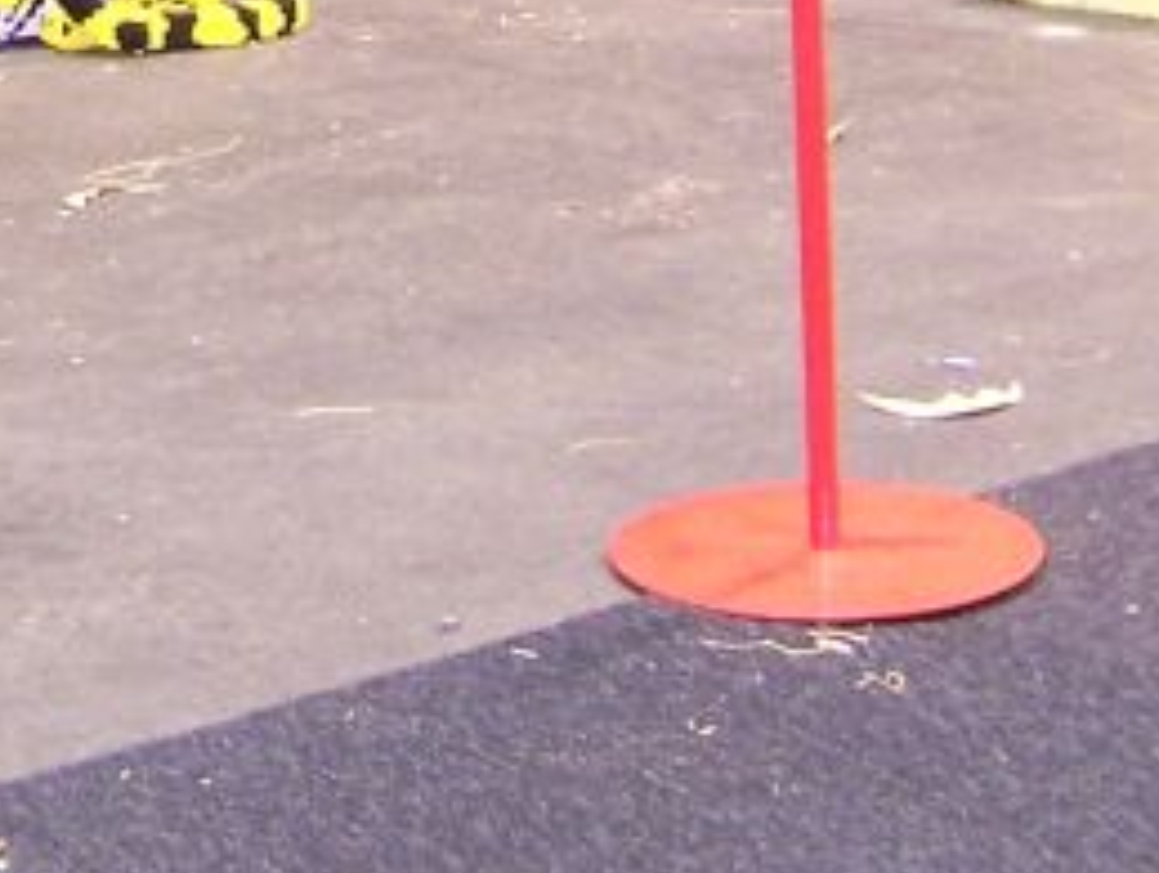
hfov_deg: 13.0
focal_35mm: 150
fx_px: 5029
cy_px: -524
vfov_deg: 9.6
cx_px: -22
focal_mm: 6.3
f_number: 2.8
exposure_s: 1/3
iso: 140
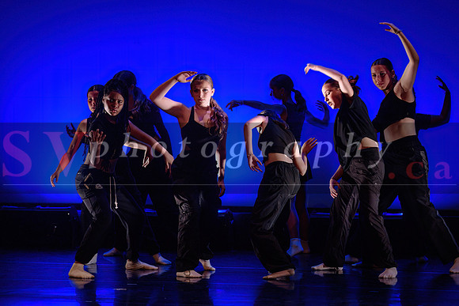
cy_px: 168
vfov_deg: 8.0
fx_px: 2201
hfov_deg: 11.9
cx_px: 201
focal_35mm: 173
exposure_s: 1/320
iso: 1600
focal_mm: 150
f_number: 2.8
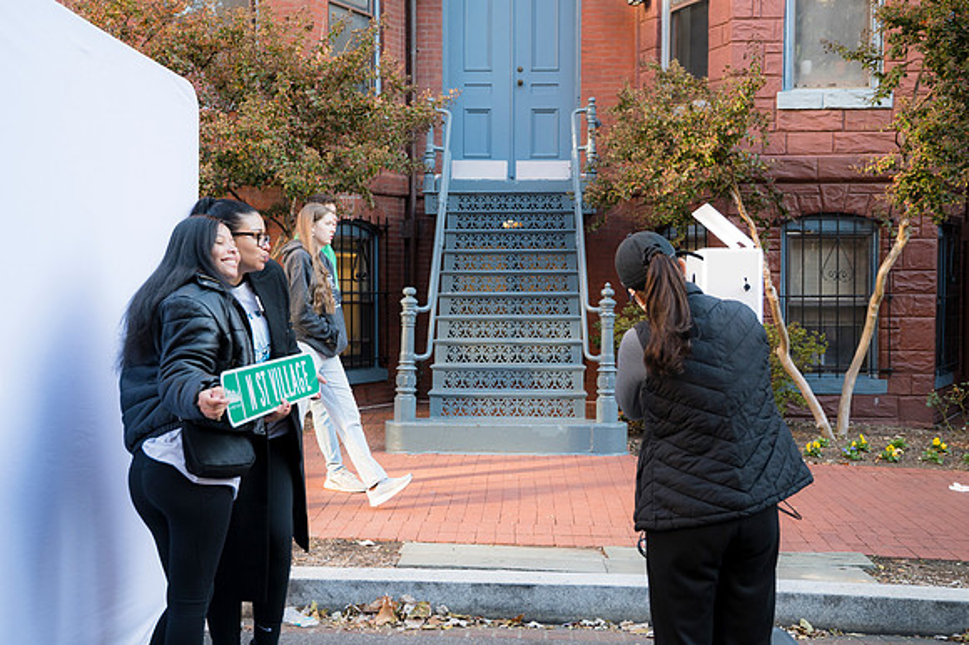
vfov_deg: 35.0
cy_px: 322
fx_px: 1022
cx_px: 484
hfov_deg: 50.7
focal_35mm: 38
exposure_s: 1/250
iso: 800
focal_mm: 38
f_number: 4
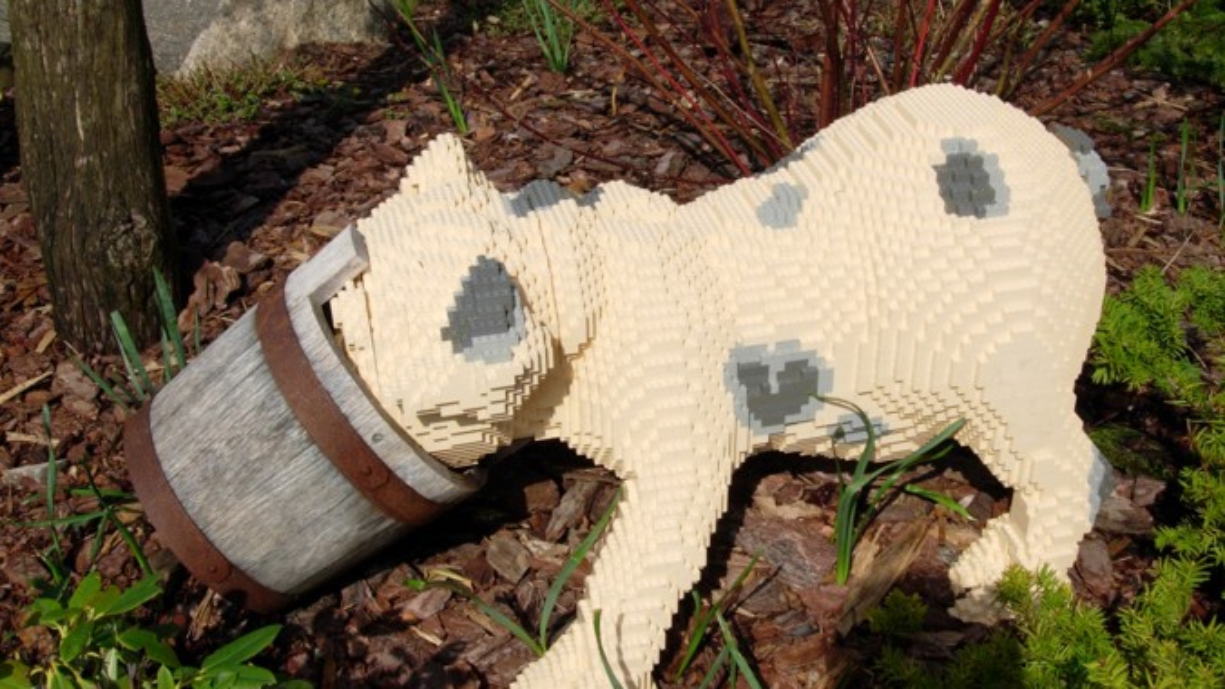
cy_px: 370
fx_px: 1591
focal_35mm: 49
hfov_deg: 42.0
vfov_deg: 24.4
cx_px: 707
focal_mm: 7.8
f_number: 4.8
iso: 64
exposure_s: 1/966
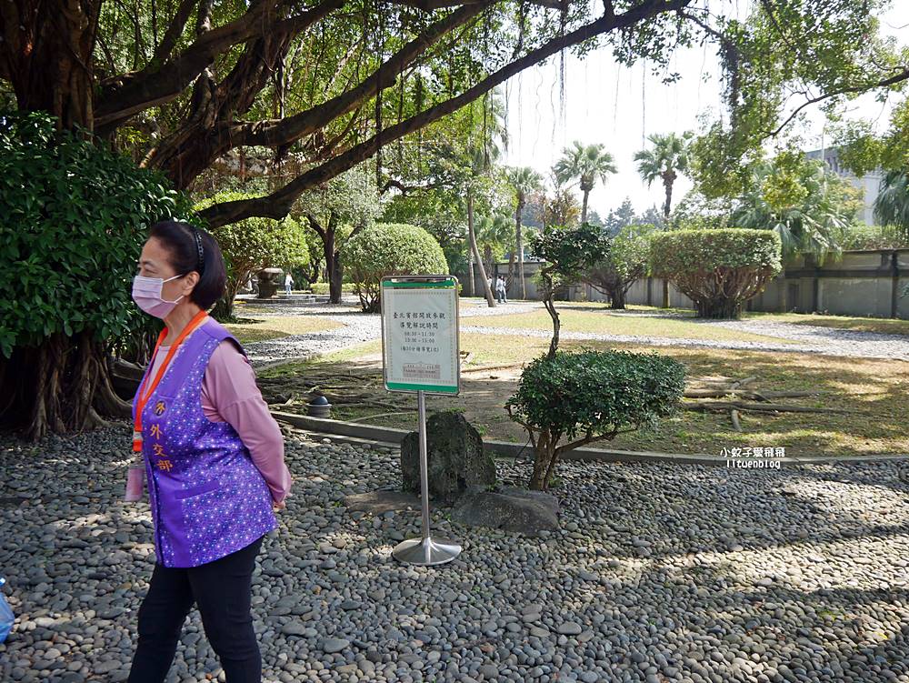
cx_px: 454
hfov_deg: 63.4
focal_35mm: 28
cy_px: 342
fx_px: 736
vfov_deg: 49.8
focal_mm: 14
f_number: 3.5
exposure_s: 1/500
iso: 200
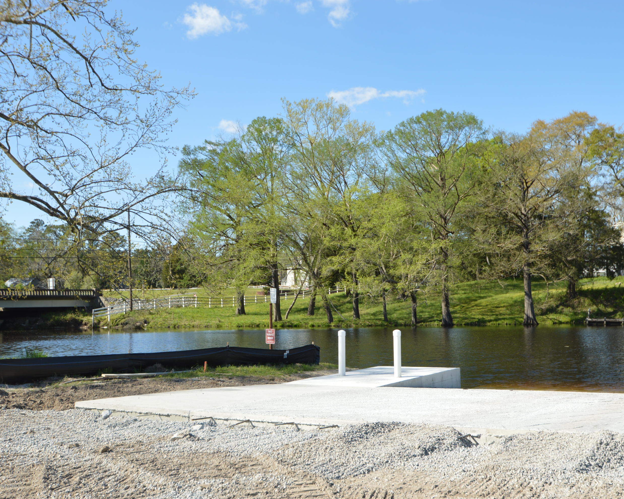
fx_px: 757
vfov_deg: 36.5
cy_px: 250
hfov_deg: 44.6
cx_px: 374
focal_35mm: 41
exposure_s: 1/200
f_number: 7.1
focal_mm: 24
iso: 125
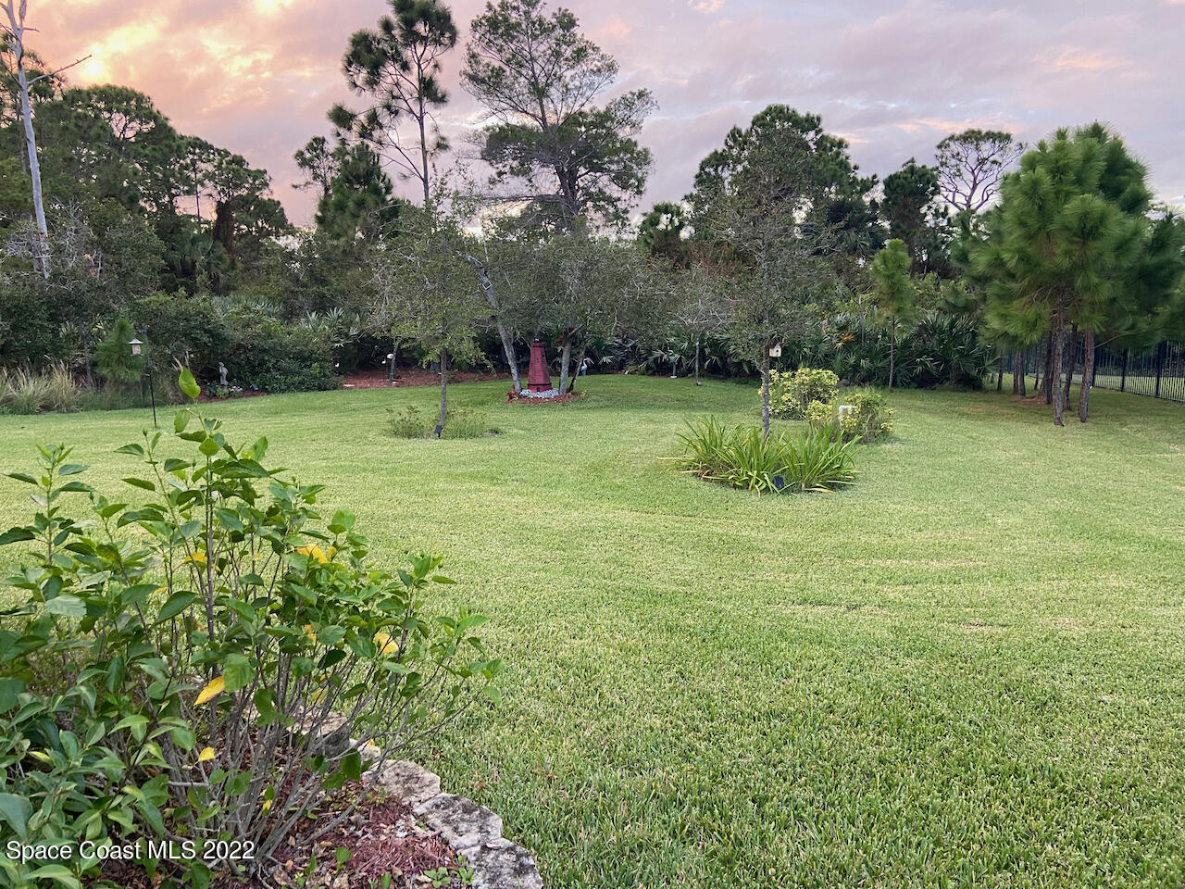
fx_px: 890
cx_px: 592
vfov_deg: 53.1
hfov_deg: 67.3
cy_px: 444
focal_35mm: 26
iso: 125
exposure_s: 1/99
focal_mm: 4.2
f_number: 1.8
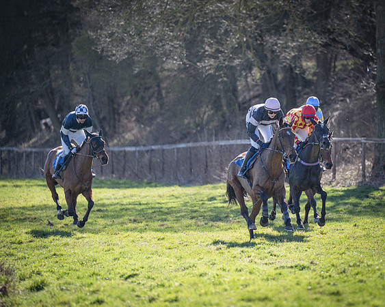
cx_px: 283
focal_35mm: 297
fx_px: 3382
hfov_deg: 6.5
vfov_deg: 5.2
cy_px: 124
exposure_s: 1/2500
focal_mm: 200
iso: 400
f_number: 2.8
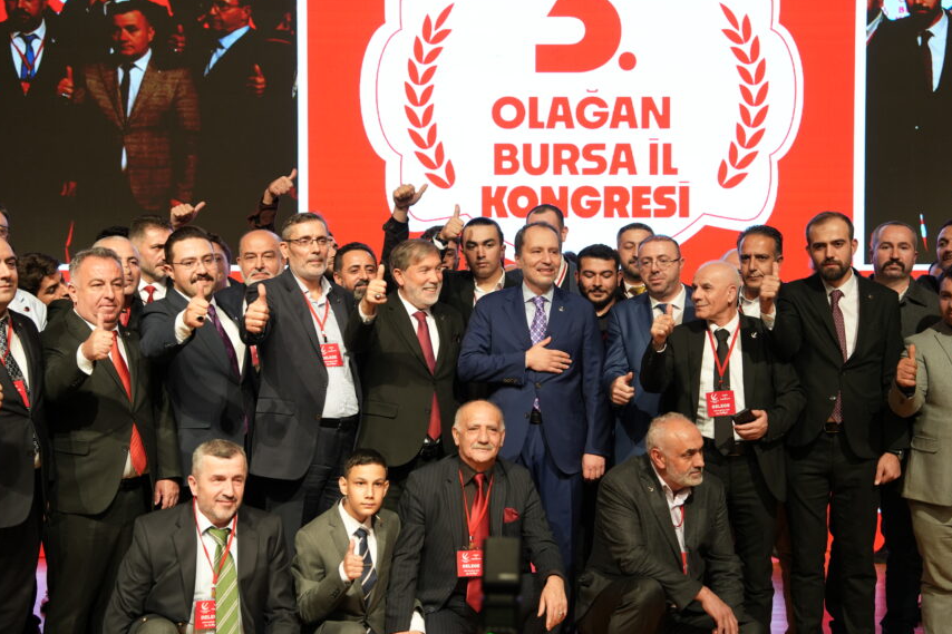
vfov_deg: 22.3
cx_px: 506
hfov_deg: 32.9
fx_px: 1613
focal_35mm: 61
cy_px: 320
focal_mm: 56
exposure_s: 1/100
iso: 800
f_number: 2.8
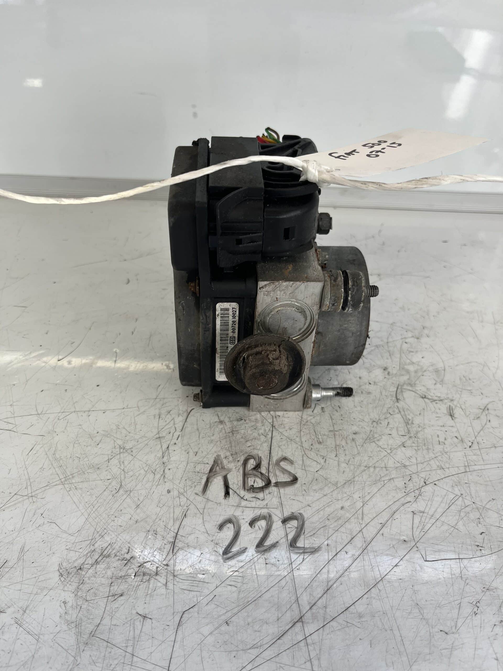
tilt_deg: -41.3
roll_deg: -2.2
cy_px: 336
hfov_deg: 53.1
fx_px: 504
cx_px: 252
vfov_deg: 67.3
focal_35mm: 26
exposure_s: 1/122
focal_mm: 5.1
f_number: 1.6
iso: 64
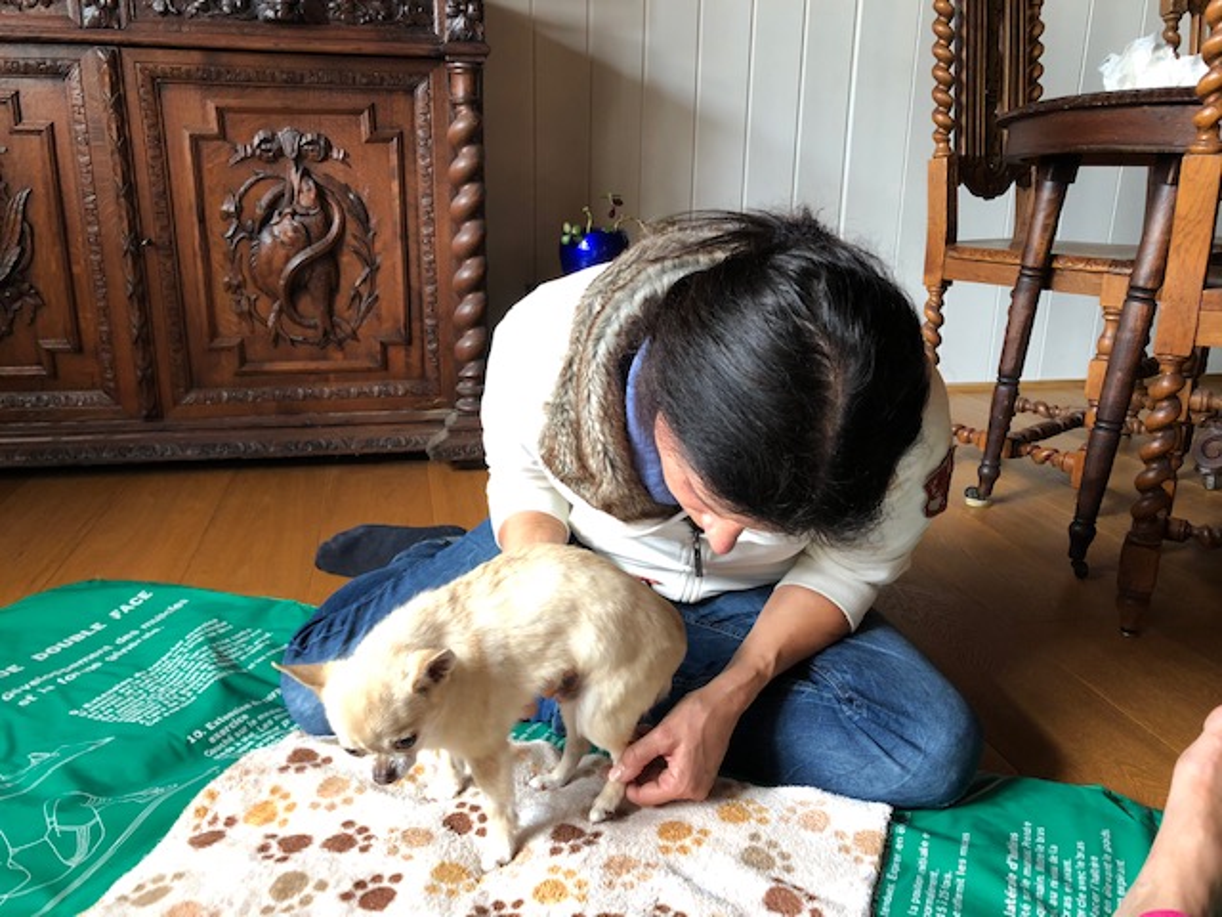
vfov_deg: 49.7
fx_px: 988
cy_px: 458
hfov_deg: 63.4
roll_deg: -0.9
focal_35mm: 28
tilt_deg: -15.5
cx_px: 611
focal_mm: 3.99
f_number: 1.8
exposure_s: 1/17
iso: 64
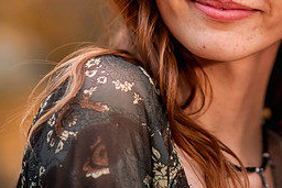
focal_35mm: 238
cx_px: 262
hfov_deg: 8.6
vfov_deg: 5.8
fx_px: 1865
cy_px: -8
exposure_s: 1/100
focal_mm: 105
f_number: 2
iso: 1250
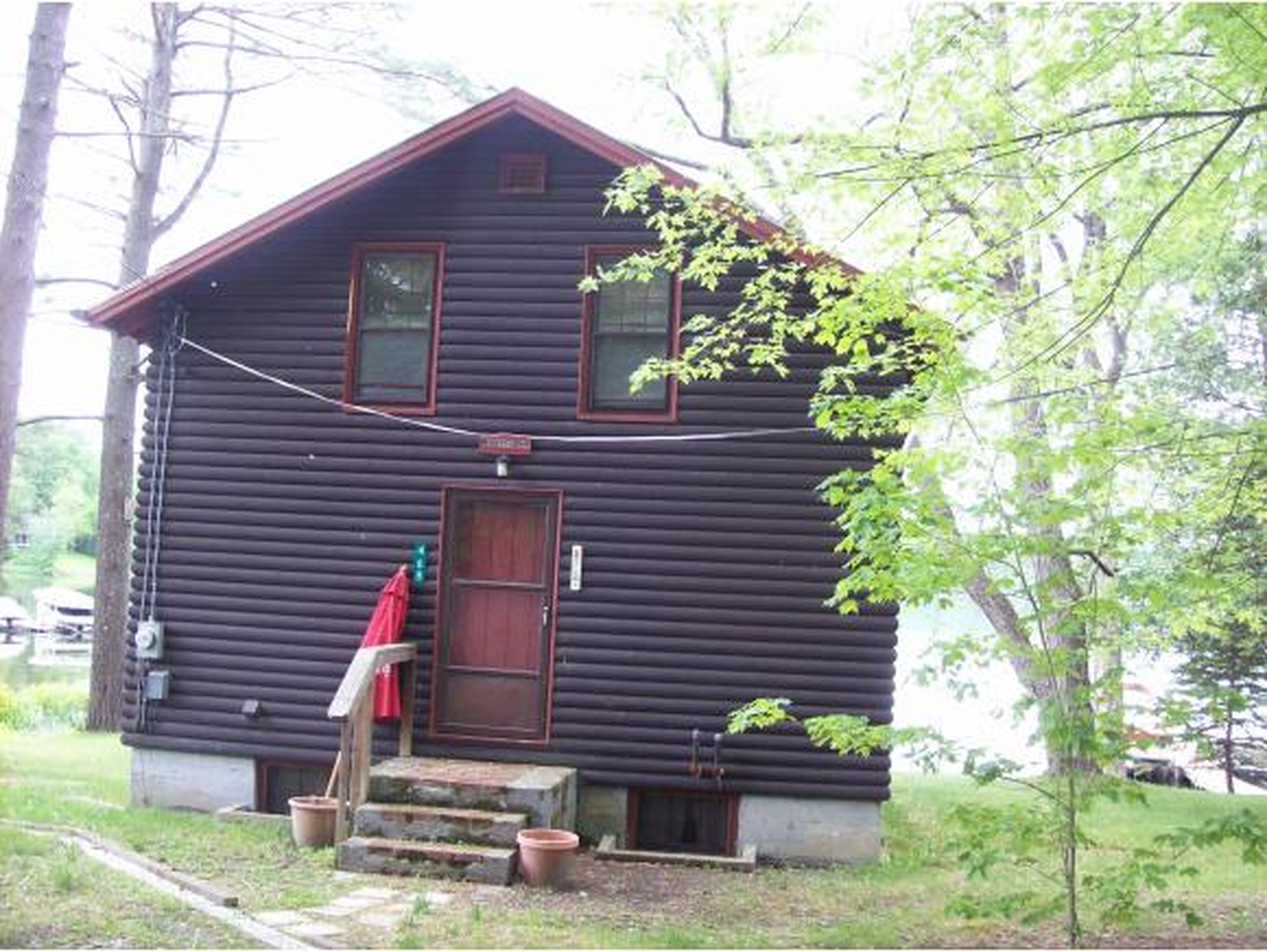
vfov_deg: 39.7
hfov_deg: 51.3
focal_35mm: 36
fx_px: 1319
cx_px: 634
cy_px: 476
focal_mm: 6
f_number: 2.7
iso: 80
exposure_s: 1/66.4
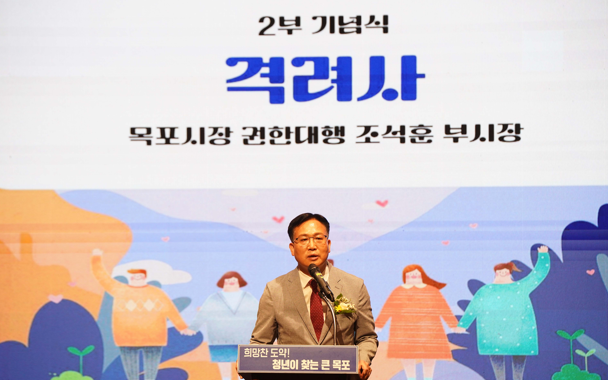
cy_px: 201
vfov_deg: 10.7
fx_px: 2022
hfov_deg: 17.1
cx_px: 305
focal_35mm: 122
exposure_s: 1/160
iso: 1600
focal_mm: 119
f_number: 4
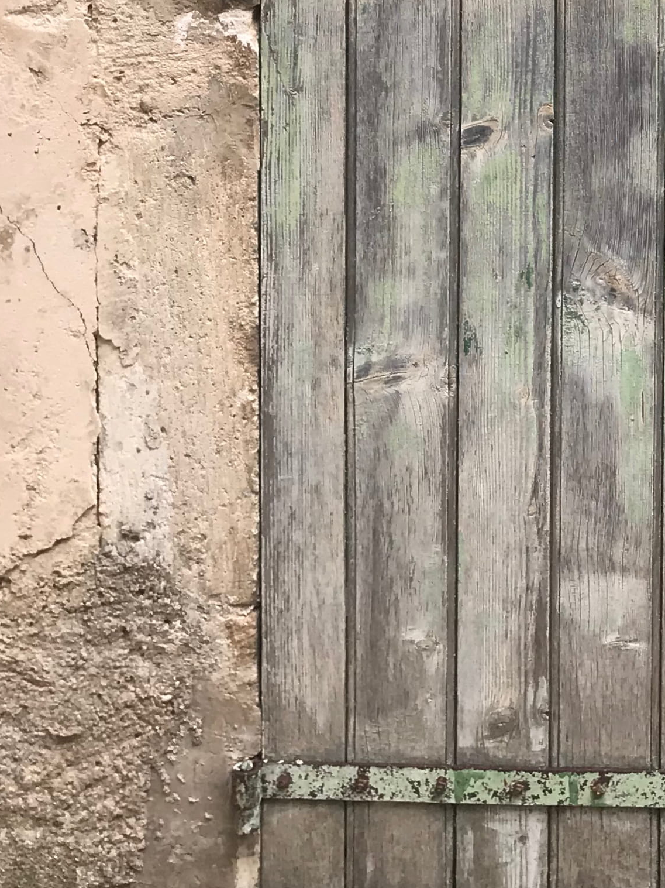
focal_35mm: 74
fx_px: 1896
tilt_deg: -1.6
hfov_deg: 18.9
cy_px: -106
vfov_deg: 24.4
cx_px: 779
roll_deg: -0.4
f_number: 1.8
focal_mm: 3.99
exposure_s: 1/439
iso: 20
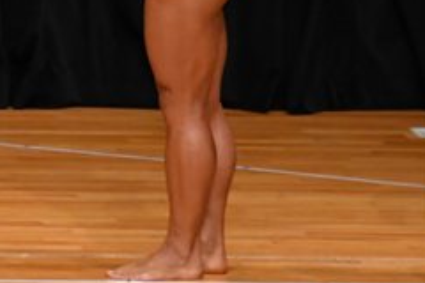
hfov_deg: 2.7
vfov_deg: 1.8
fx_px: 9149
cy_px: -50
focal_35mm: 775
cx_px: -252
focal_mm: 160
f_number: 5.6
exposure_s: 1/400
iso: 3200
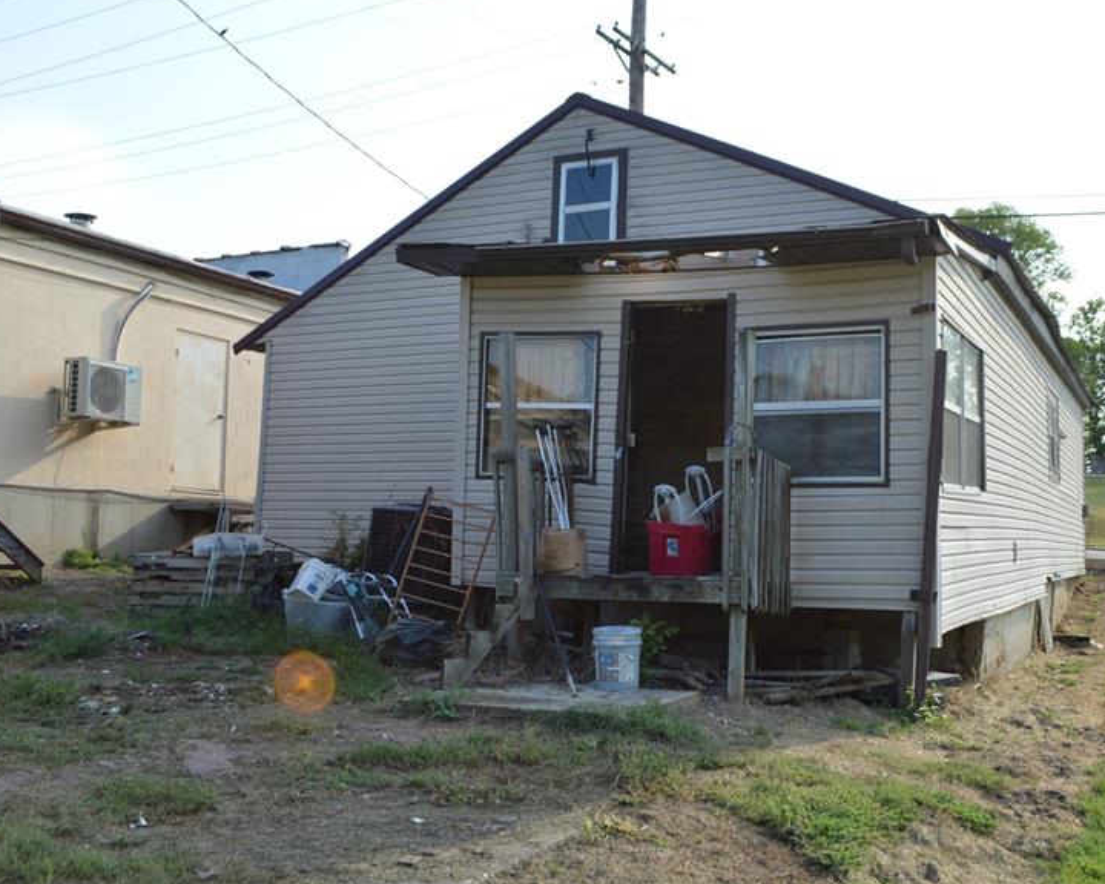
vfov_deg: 41.1
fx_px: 1177
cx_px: 668
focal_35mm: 36
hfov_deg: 49.9
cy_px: 404
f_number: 7.1
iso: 100
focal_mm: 18
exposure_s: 1/200
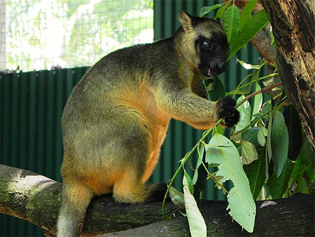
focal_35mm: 212
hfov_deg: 9.3
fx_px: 1930
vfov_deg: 7.0
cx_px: 158
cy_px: 118
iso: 194
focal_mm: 37.7
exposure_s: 1/30
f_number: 4.5
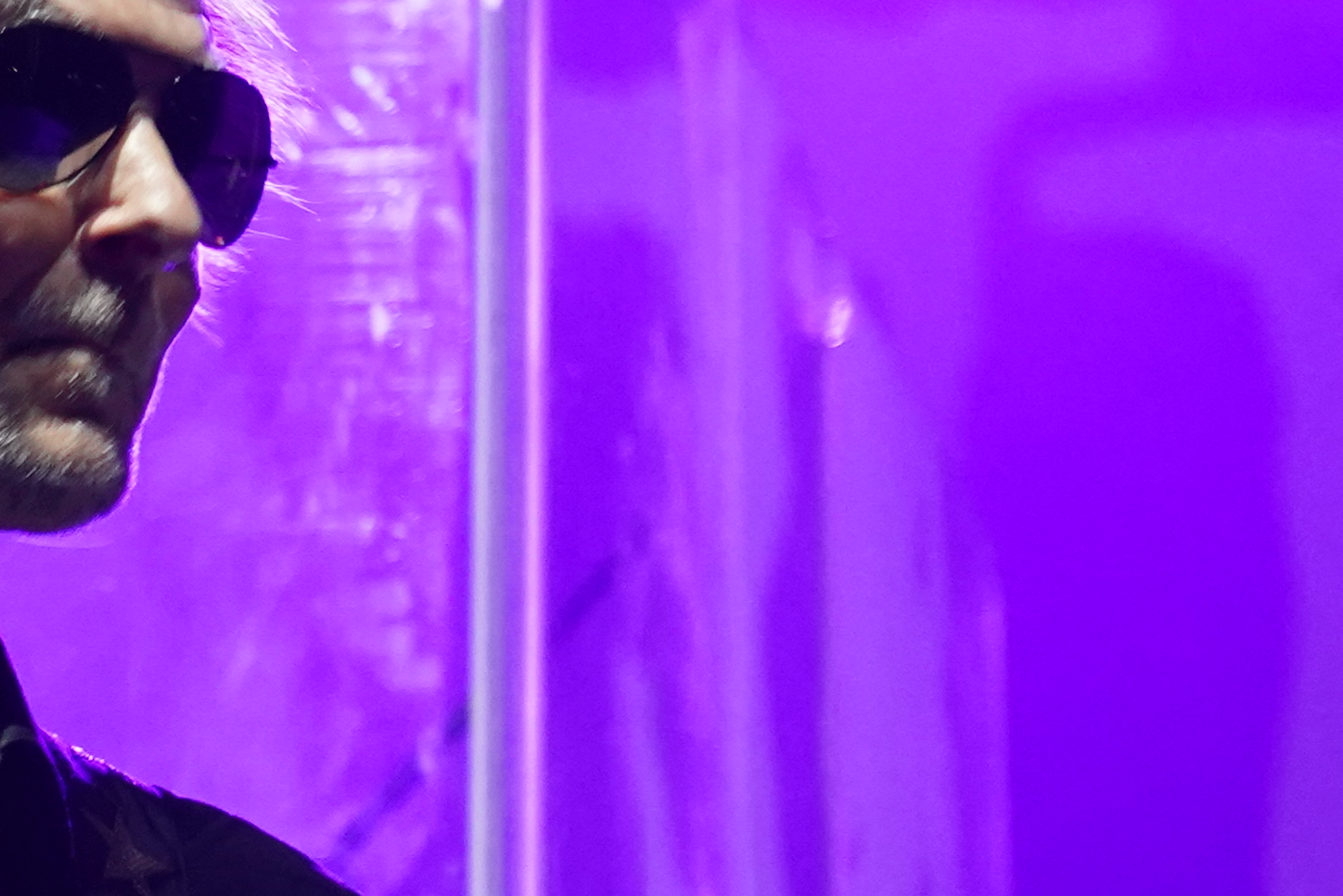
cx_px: -879
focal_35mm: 435
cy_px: 871
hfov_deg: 4.7
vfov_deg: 3.2
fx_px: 16230
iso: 4000
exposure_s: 1/160
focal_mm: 105
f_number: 4
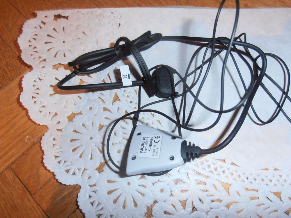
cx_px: 146
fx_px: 202
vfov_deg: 56.8
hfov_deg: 71.6
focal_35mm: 24
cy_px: 109
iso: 125
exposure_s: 1/30
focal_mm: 4.2
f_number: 3
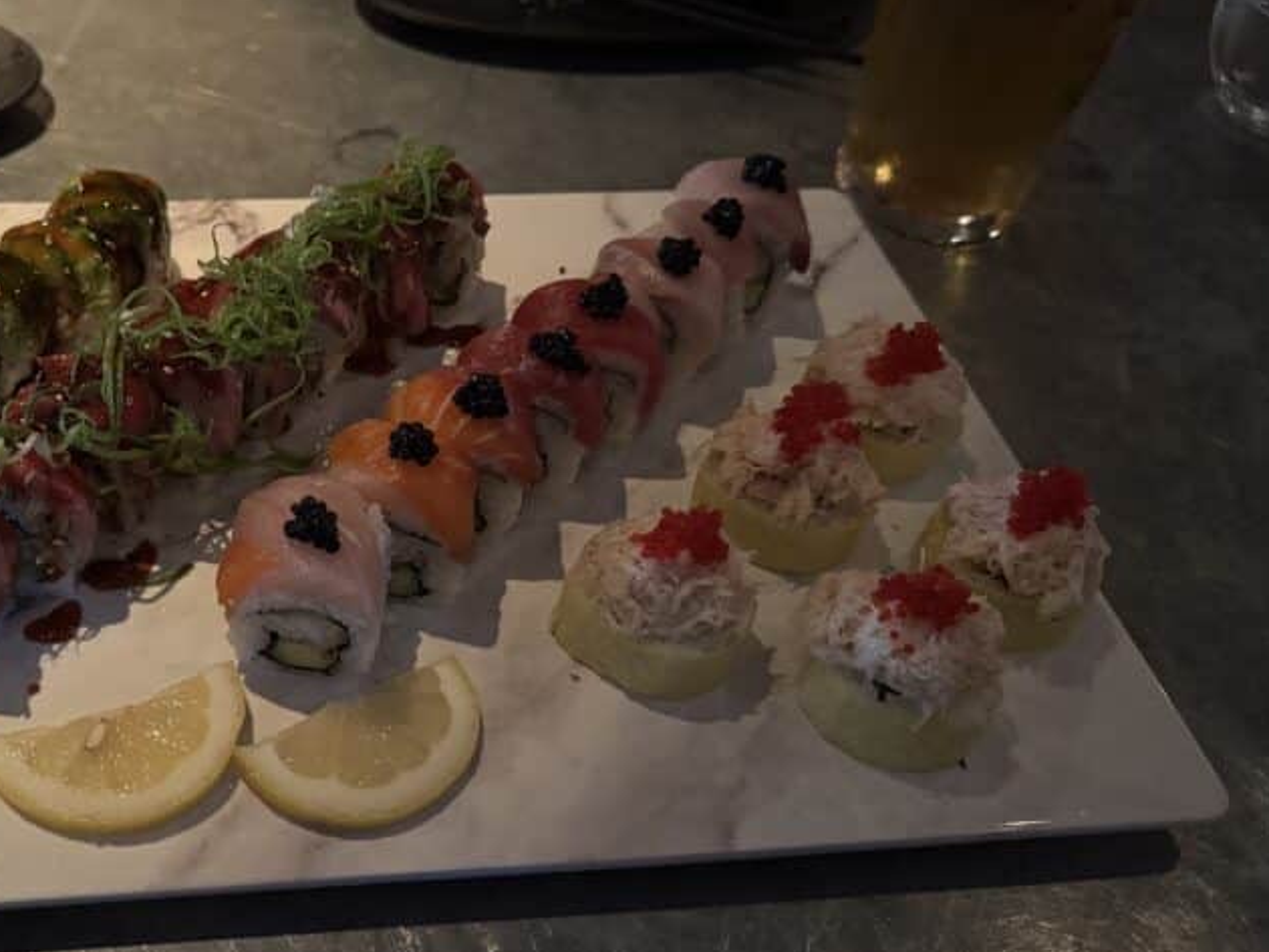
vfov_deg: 36.8
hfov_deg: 45.5
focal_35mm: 39
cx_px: 262
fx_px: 1430
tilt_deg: -44.5
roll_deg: -4.4
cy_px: 435
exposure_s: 1/30
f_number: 1.78
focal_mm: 6.76
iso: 1250
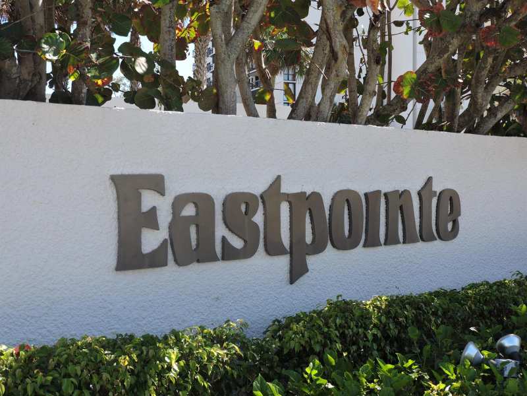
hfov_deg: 43.9
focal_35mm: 43
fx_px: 655
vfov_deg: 33.6
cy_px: 198
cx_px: 264
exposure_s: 1/400
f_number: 3.4
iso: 100
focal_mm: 7.7
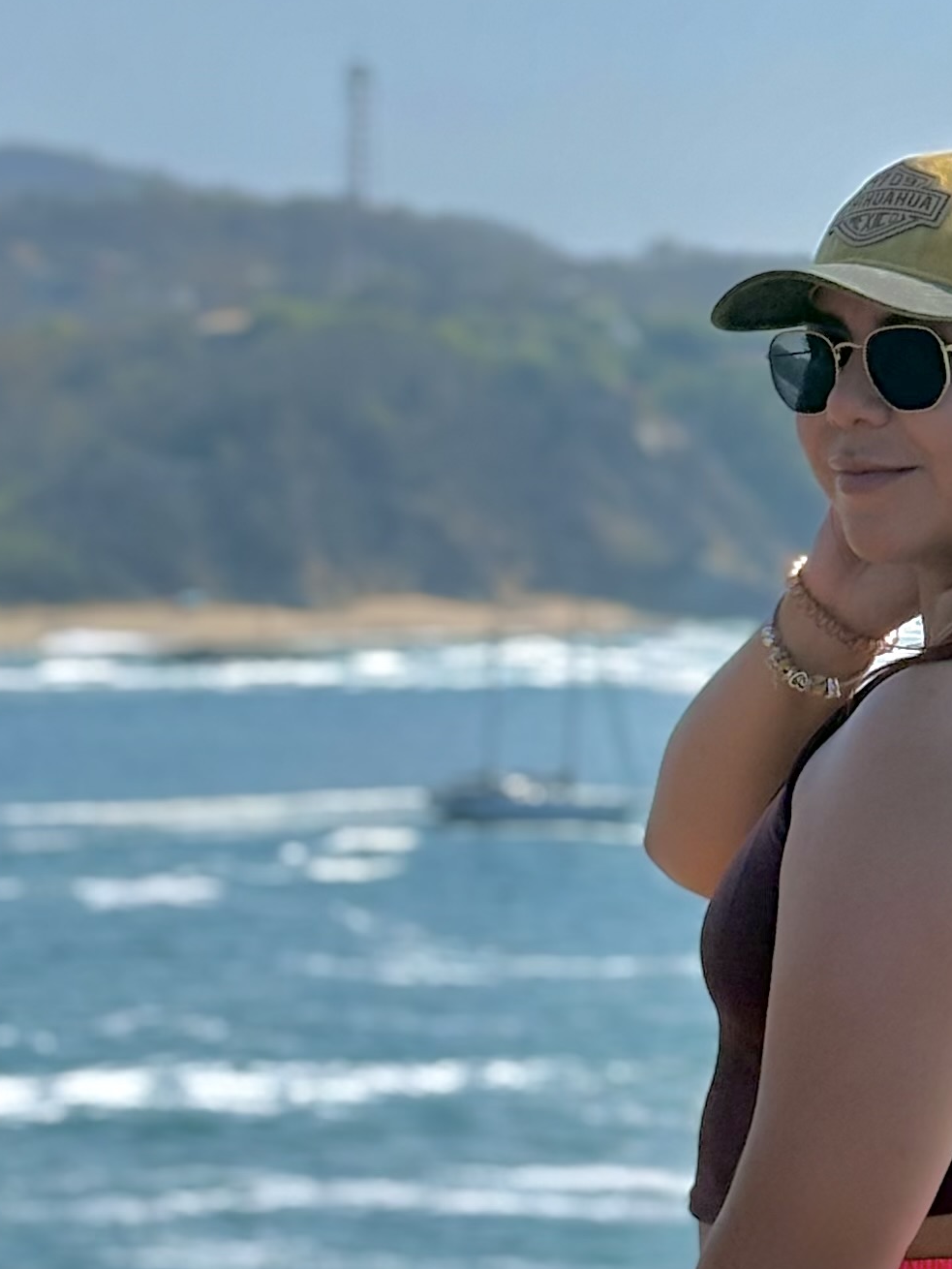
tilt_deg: +3.3
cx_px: 1063
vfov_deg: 12.3
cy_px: 189
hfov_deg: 9.2
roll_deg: -0.1
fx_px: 5865
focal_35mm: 160
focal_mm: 5.96
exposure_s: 1/4630
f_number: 1.6
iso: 25
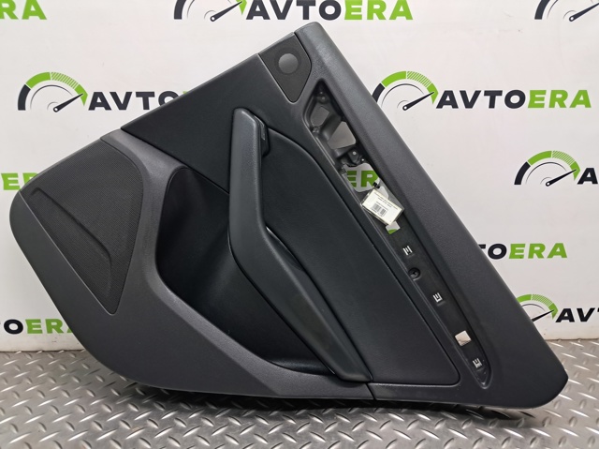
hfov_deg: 65.4
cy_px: 224
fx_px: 467
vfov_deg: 51.3
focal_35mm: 27
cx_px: 300
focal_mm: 4
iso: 160
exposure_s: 1/50
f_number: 1.8
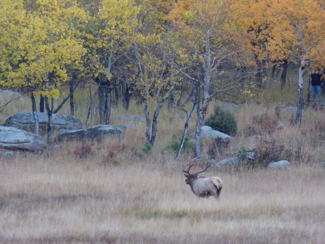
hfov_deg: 2.8
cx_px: 162
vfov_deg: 2.1
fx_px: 6760
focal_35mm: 720
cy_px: 122
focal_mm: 129
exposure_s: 1/125
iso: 500
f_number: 8
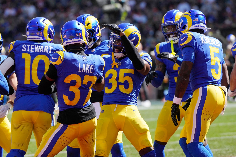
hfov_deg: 6.9
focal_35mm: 300
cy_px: 78
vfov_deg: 4.6
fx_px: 1966
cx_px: 118
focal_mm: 200
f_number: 3.5
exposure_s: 1/4000
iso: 400
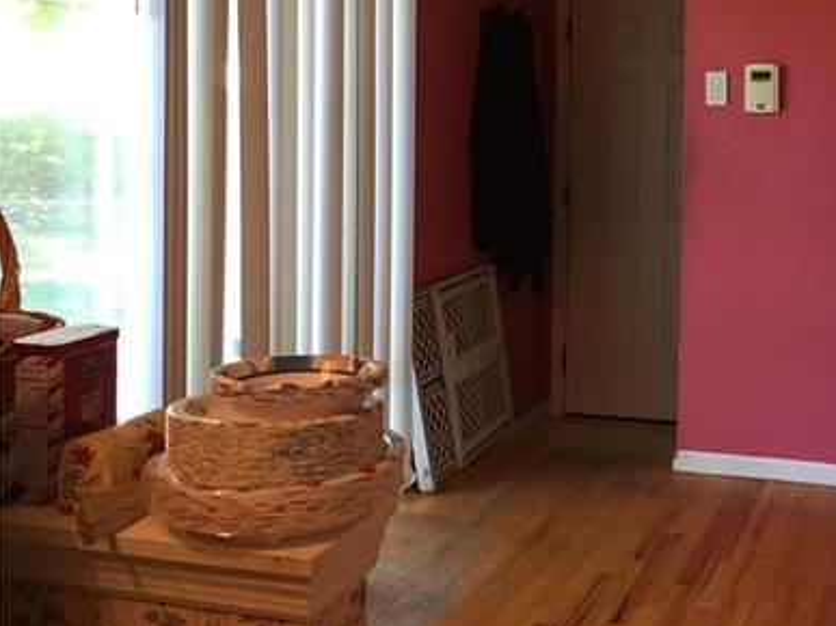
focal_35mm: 48
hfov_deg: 38.0
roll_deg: -1.5
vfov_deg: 29.6
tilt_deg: -2.8
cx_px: 687
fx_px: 1159
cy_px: 136
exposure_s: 1/30
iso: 100
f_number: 2.2
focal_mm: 4.15
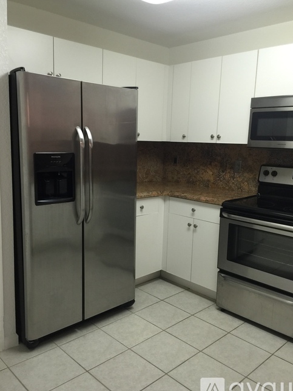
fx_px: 339
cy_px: 200
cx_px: 147
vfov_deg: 60.0
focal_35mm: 30
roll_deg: -2.2
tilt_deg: -11.1
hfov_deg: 46.8
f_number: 2.2
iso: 80
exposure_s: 1/15
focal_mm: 4.15
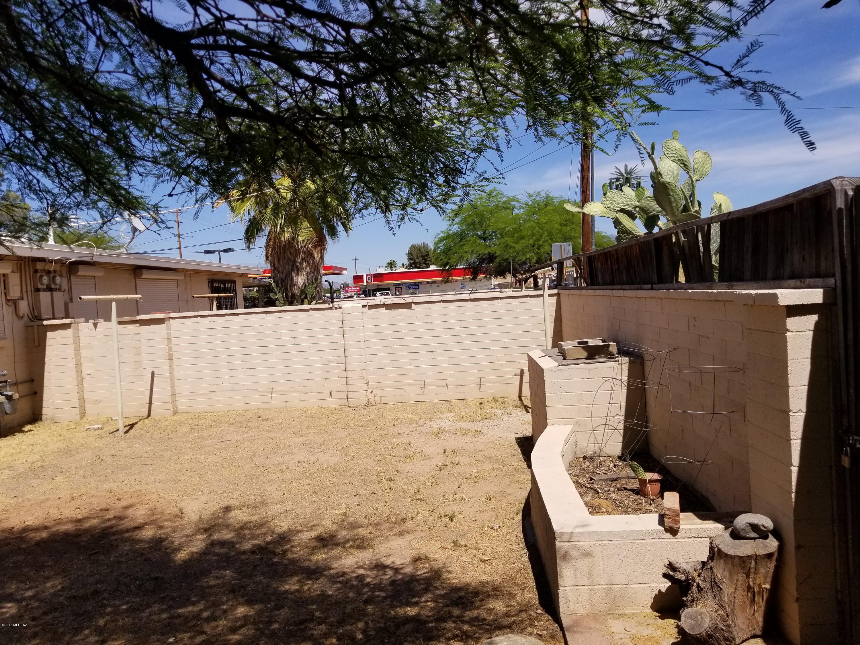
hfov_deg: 67.3
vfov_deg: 53.1
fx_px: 646
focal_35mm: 26
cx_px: 430
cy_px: 322
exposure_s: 1/4024
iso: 50
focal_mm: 4.25
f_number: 1.7
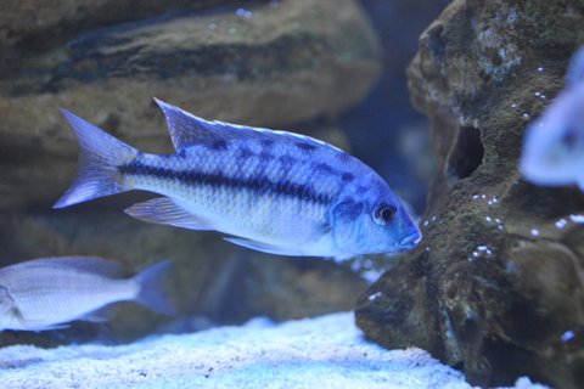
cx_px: 292
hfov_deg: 39.6
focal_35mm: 50
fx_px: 811
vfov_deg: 27.0
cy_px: 194
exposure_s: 1/250
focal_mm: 50
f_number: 3.2
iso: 1600
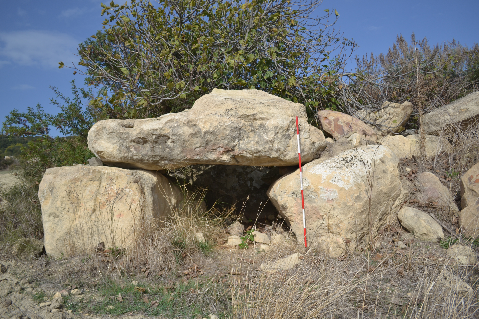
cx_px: 240
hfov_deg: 67.4
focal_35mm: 27
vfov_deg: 47.9
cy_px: 160
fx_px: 359
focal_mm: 18
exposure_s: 1/1250
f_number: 3.5
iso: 100
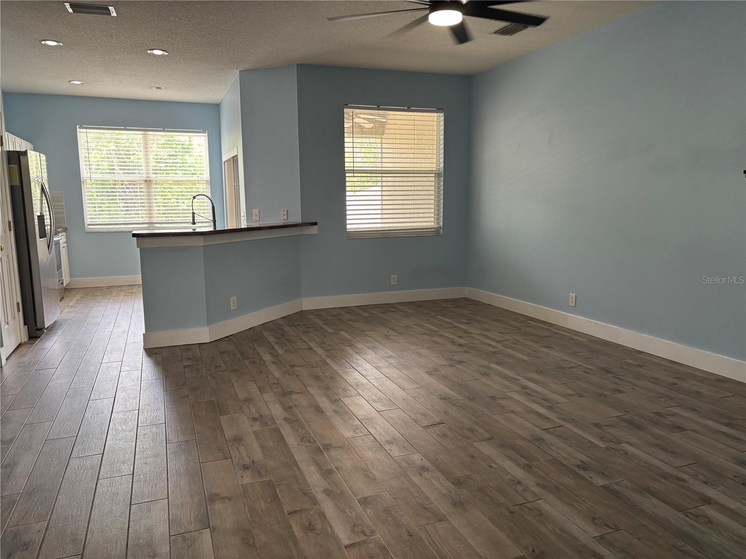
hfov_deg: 67.3
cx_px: 373
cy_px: 280
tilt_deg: -8.3
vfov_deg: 53.1
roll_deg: -0.2
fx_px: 560
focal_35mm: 26
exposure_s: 1/60
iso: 80
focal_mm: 5.96
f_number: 1.6
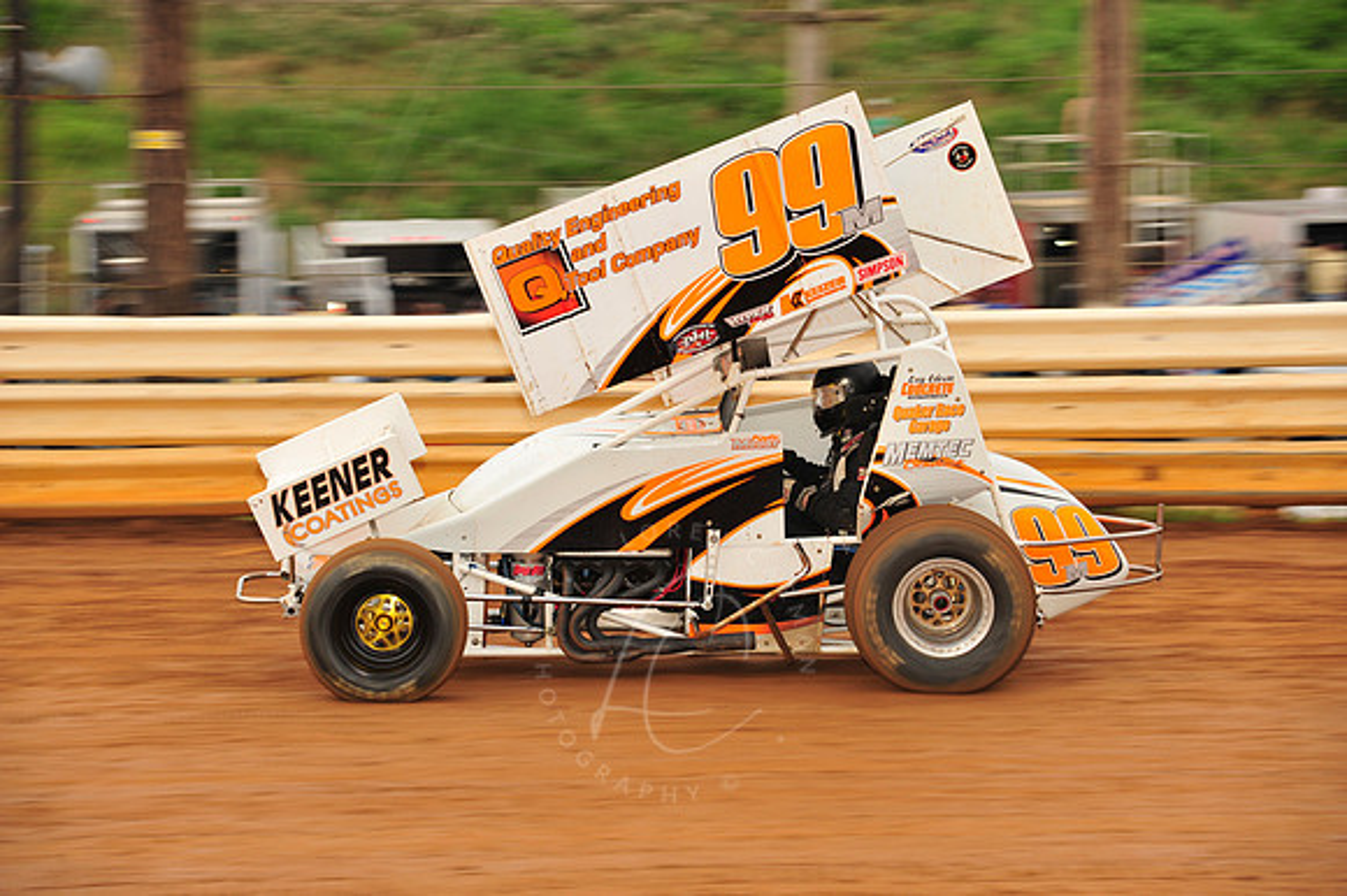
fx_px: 5796
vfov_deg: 8.8
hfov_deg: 13.3
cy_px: 448
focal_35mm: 155
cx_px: 674
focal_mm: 155
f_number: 8
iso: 500
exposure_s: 1/320
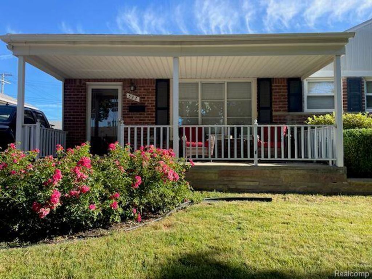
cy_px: 140
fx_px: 279
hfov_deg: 67.3
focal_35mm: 26
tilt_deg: +3.2
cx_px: 186
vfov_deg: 53.1
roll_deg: -0.3
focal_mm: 4.2
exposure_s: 1/1195
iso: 50
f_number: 1.6
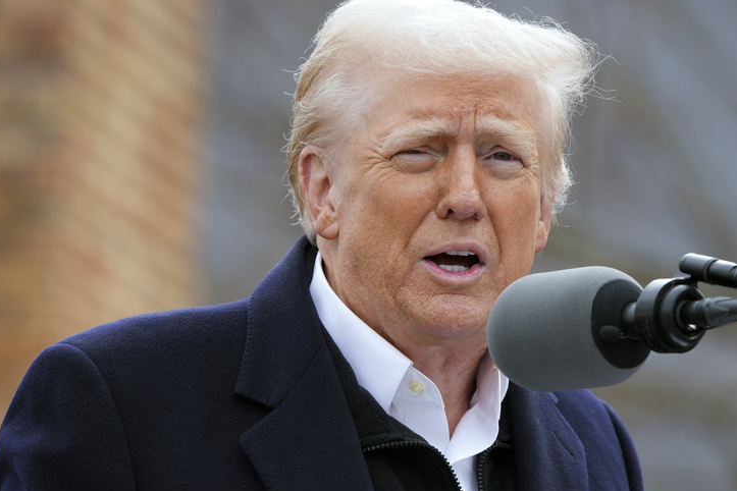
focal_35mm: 421
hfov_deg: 4.9
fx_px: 8618
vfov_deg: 3.3
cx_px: 450
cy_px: 291
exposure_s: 1/1000
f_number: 4
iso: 400
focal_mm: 198
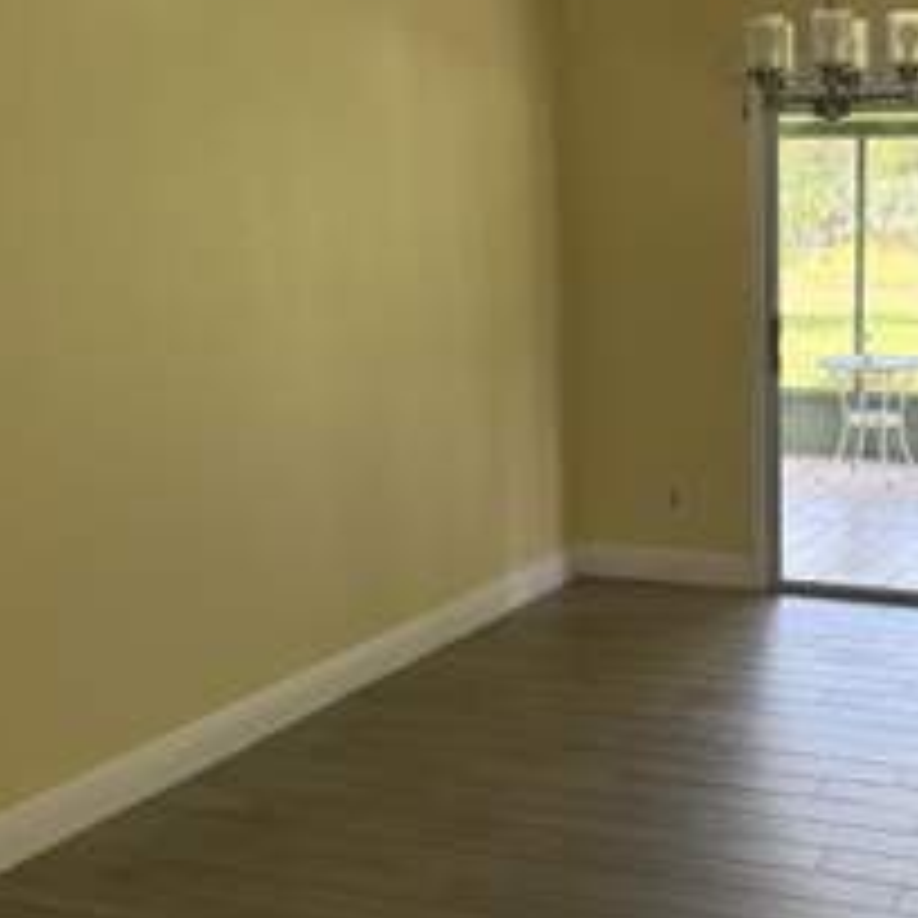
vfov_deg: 31.6
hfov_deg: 30.6
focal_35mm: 54
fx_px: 1620
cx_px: 778
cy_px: 443
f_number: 1.6
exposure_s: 1/121
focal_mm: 5.96
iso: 125
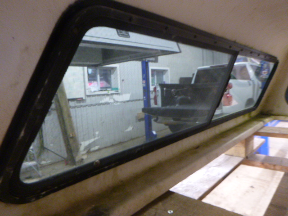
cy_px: 108
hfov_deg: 69.4
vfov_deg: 54.9
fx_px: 208
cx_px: 144
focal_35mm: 25
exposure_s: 1/4
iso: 400
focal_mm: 4.5
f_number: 3.9
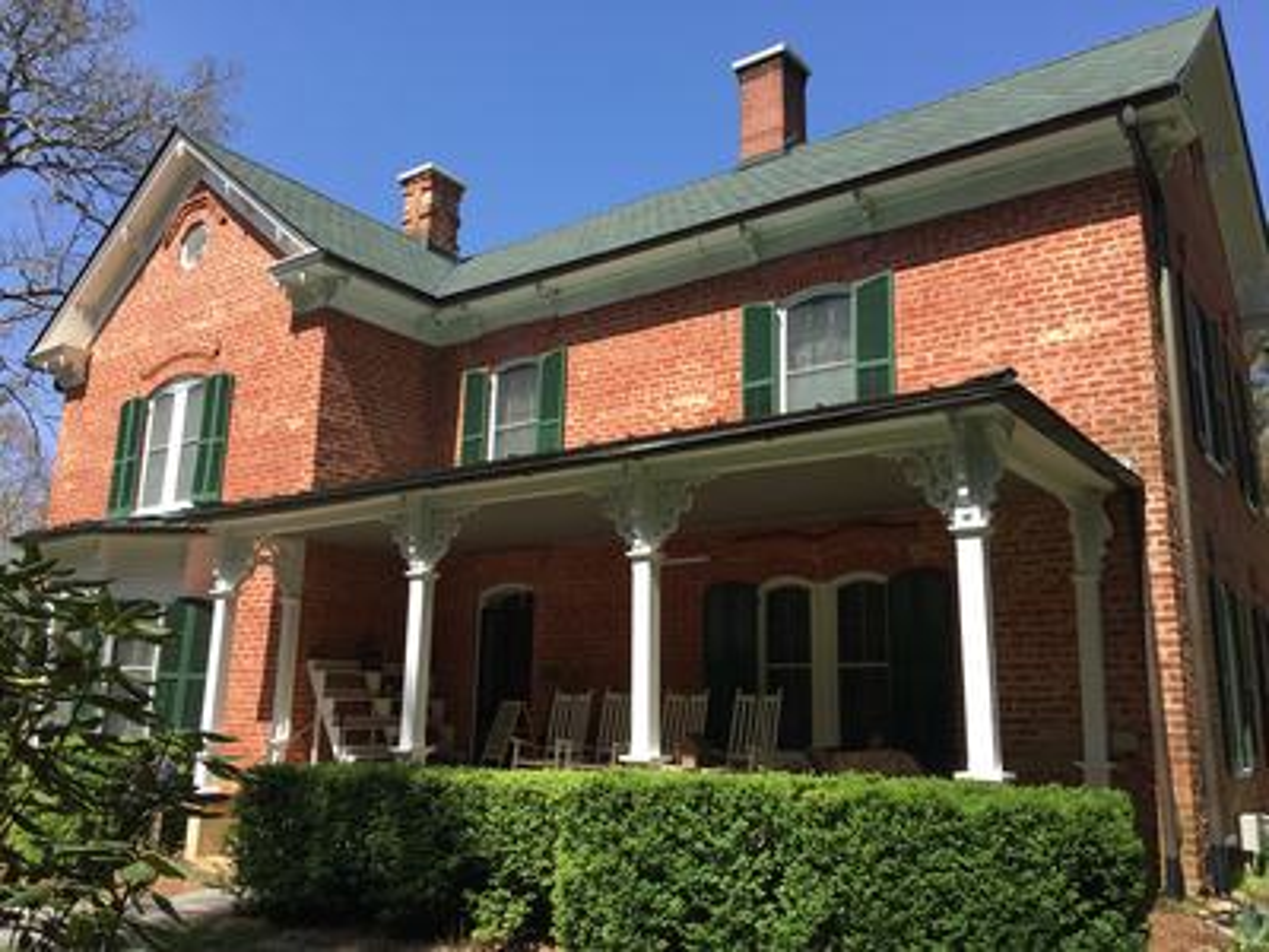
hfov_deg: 61.7
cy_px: 476
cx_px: 634
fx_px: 1063
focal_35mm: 29
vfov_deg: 48.2
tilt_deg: +13.5
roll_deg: -1.5
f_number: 2.2
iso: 25
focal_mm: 4.15
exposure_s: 1/732
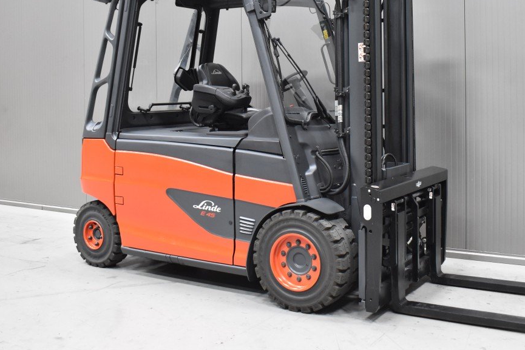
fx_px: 637
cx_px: 290
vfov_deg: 30.4
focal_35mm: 44
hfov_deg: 44.7
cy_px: 109
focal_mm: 21
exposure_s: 1/25
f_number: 4.5
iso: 1600
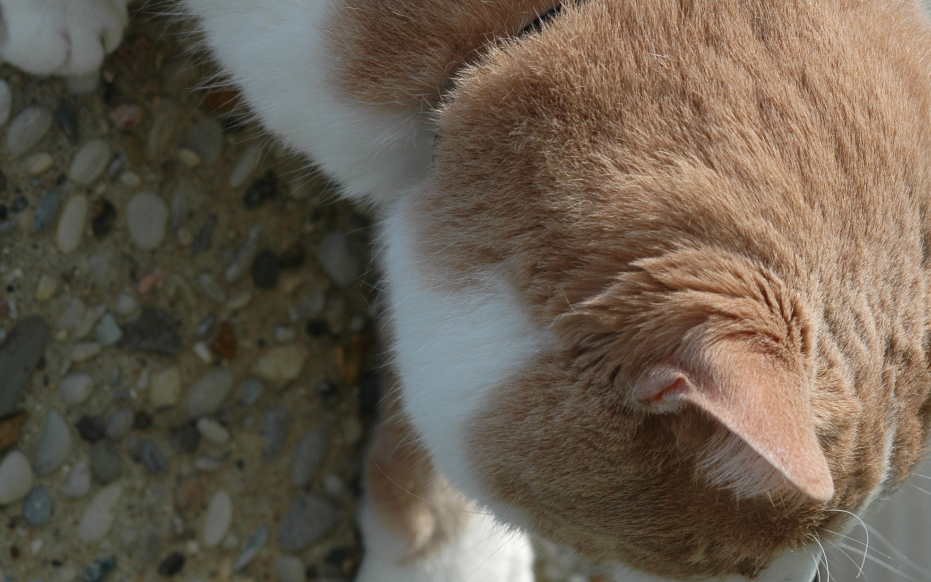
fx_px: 6211
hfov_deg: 8.6
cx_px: 591
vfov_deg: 5.4
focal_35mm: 245
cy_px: 404
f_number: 6.3
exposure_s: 1/640
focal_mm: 105
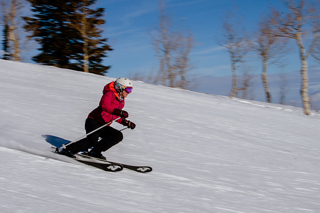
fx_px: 761
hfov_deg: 23.7
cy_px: 85
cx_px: 148
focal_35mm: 86
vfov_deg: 16.0
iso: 160
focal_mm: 40
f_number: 18
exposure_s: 1/200
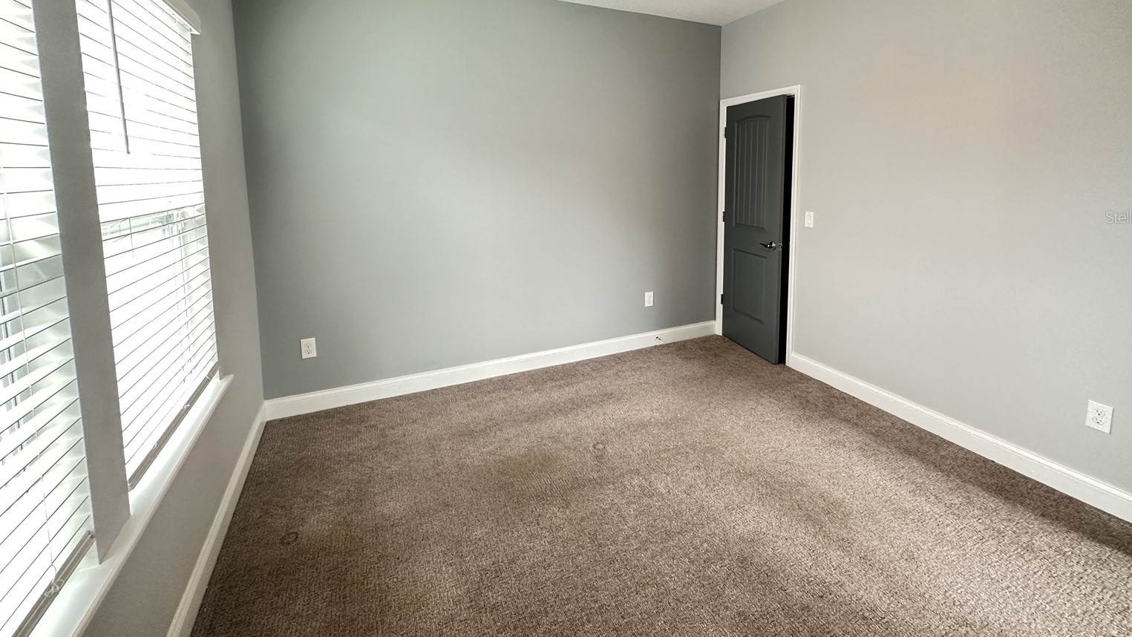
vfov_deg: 65.5
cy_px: 217
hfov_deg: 99.3
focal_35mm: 16
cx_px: 582
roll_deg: -0.1
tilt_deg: -6.5
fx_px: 480
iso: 320
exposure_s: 1/60
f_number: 2.2
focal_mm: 2.22
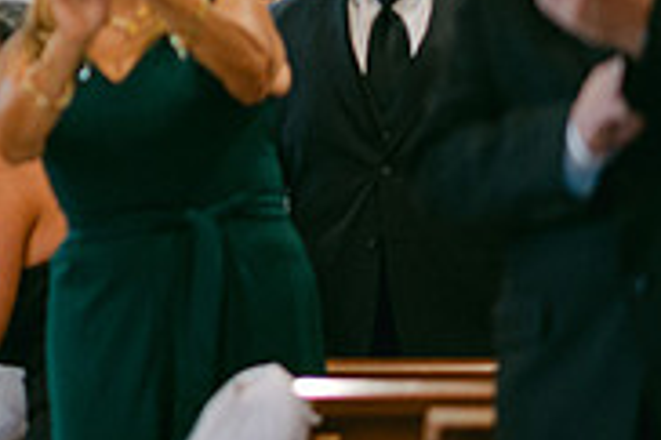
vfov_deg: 5.0
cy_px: 15
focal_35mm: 276
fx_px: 5063
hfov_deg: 7.3
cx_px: -374
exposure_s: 1/160
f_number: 1.8
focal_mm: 85
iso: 400
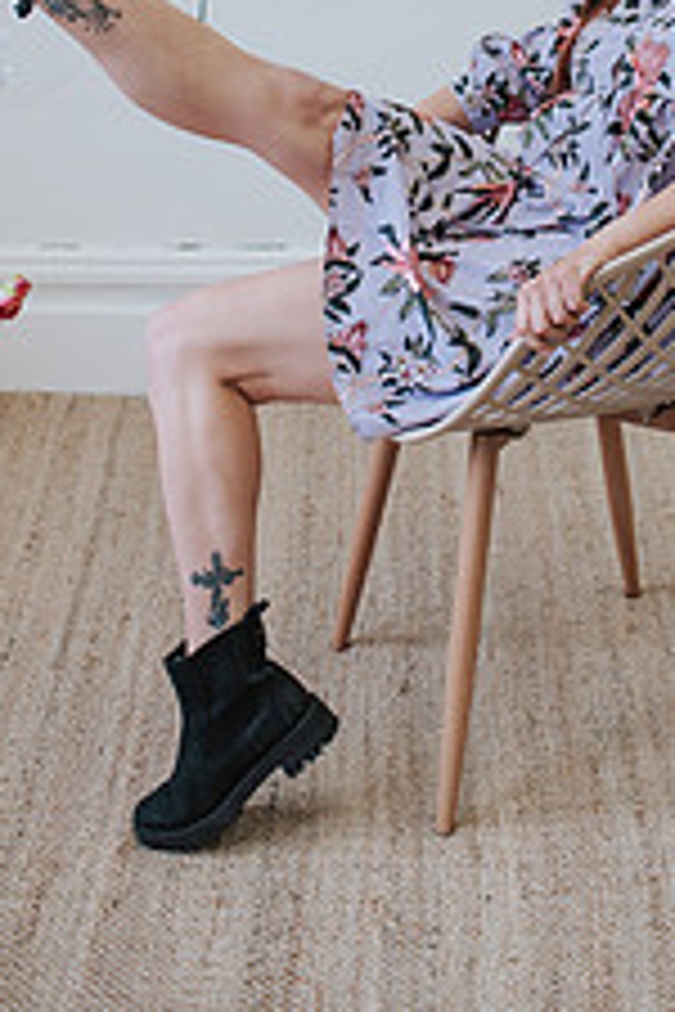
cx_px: 562
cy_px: 27
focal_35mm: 70
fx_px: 1969
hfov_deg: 19.2
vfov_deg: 27.4
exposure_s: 1/200
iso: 220
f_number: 2.8
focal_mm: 35
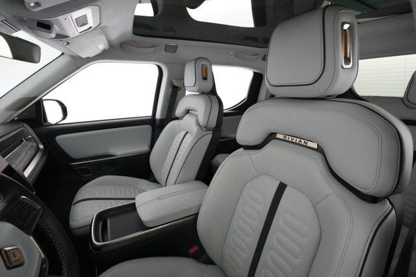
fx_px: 196
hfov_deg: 93.3
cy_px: 138
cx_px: 208
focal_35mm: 17
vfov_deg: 70.4
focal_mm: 17
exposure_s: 1/25
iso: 8000
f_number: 7.1
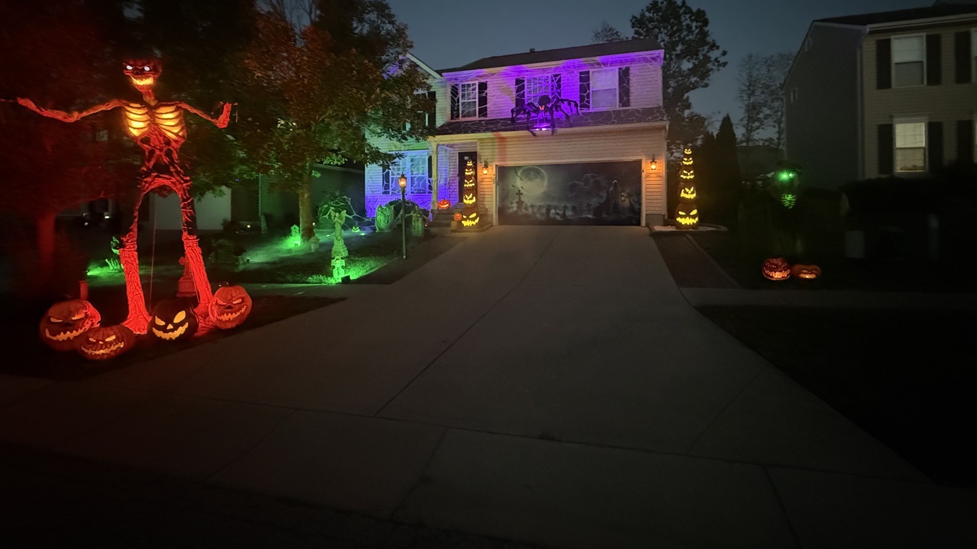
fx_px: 414
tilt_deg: +0.8
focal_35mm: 16
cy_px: 206
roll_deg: +0.2
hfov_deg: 99.3
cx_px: 509
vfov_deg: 66.1
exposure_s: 1/30
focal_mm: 2.22
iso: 2500
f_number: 2.2
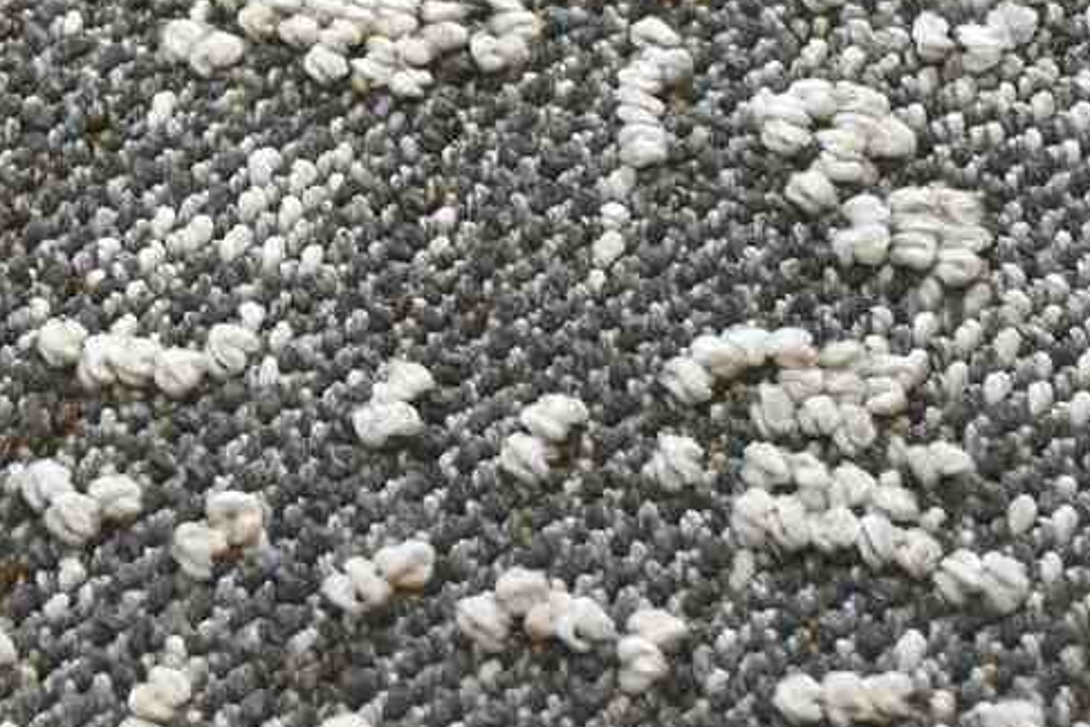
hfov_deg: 13.6
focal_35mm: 148
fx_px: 4481
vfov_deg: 9.2
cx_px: -83
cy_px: 52
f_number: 4
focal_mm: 32
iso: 500
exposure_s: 1/250
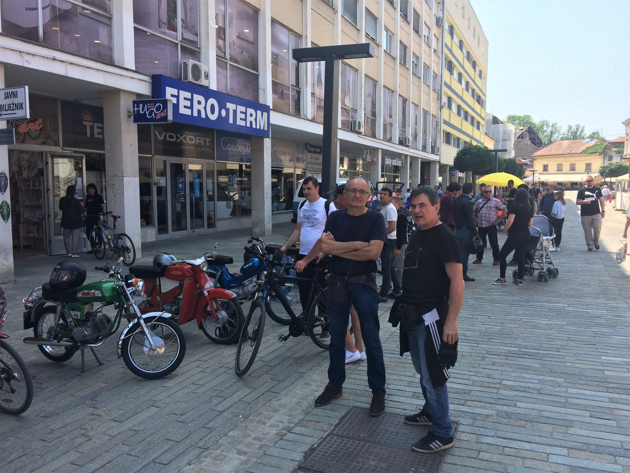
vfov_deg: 48.2
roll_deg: +0.6
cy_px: 236
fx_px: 528
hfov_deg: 61.7
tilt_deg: -4.5
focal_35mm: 29
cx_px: 315
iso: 32
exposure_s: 1/838
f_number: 2.2
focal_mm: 4.15
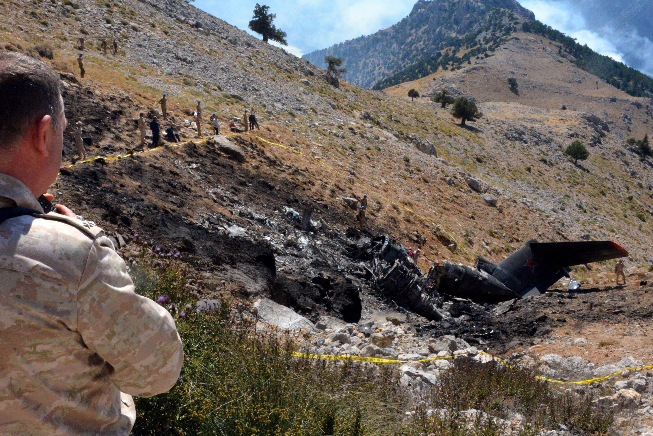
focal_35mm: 42
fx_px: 762
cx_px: 292
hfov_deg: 46.3
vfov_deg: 31.7
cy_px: 144
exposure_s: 1/1600
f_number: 20
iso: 5000
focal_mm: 28
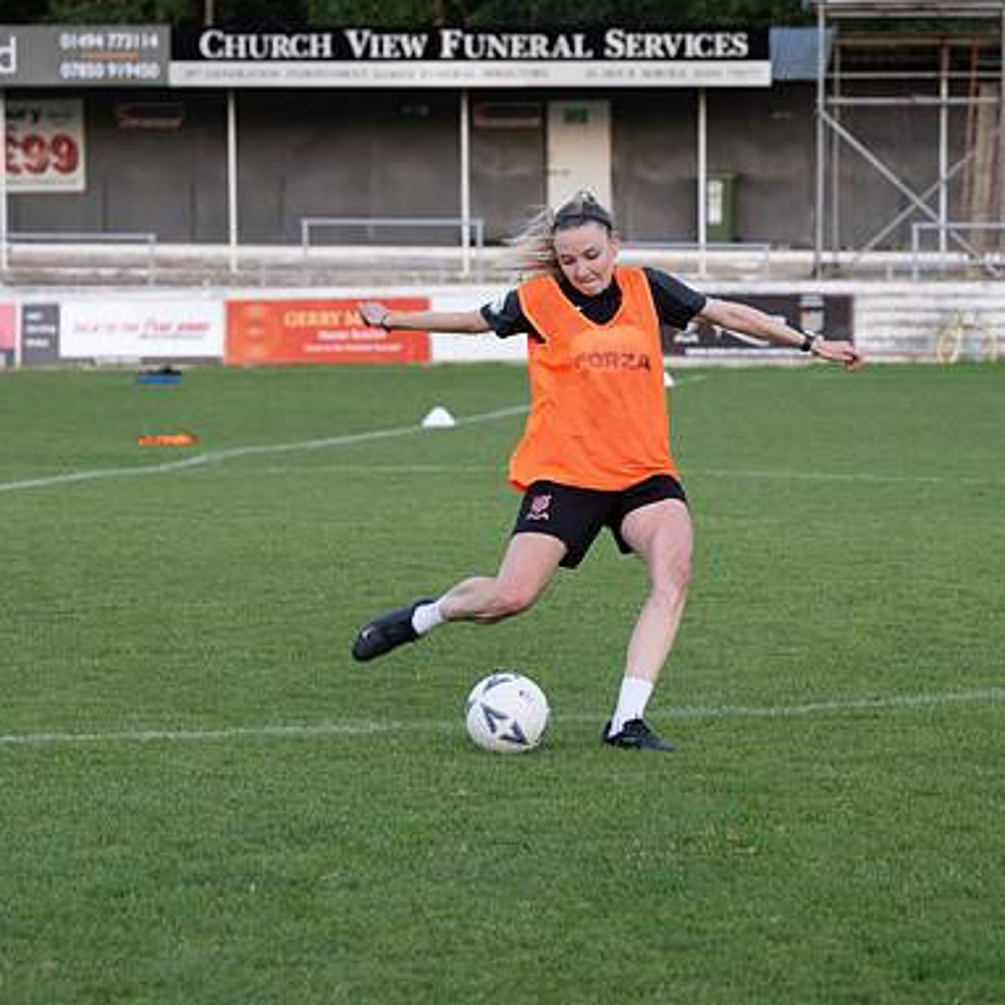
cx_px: 564
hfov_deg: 11.8
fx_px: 4861
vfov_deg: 11.8
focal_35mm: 148
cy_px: 501
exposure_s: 1/800
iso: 1000
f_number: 3.2
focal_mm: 77
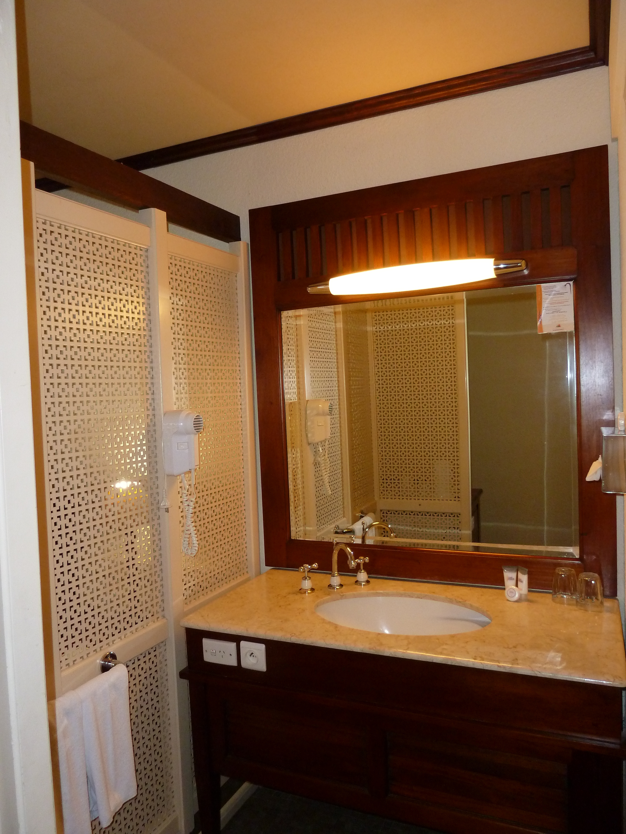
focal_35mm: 25
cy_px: 417
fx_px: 603
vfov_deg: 69.4
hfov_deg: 54.9
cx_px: 313
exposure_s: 1/30
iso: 250
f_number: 3.3
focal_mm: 4.1
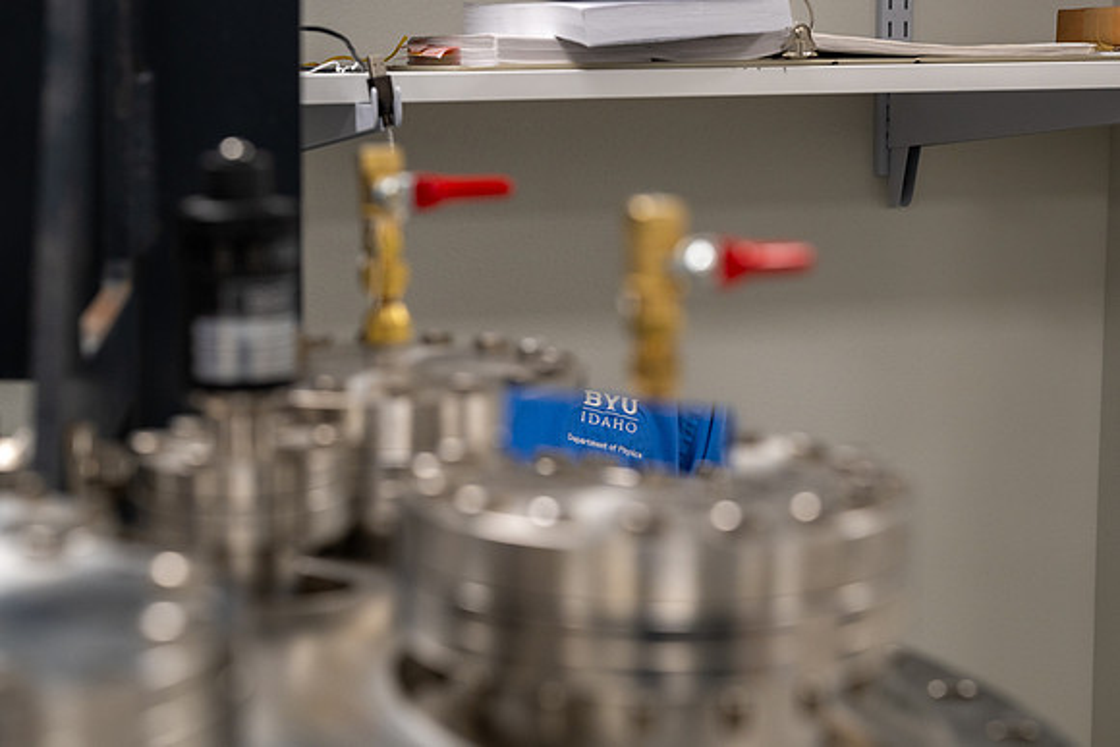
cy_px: 374
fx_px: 2375
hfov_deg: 26.5
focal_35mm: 76
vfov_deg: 17.9
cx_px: 560
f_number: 5.6
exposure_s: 1/100
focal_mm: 70
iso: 800
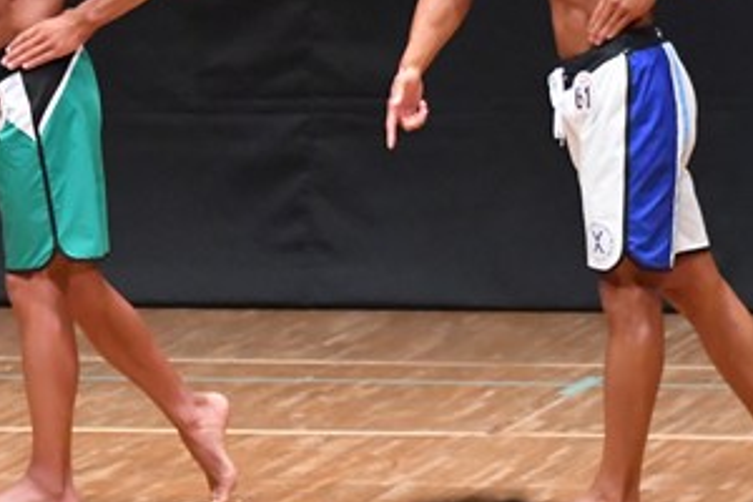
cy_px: 95
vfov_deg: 2.6
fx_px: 10897
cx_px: 102
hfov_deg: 4.0
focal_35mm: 521
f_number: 5.6
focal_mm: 135
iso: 8000
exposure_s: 1/400
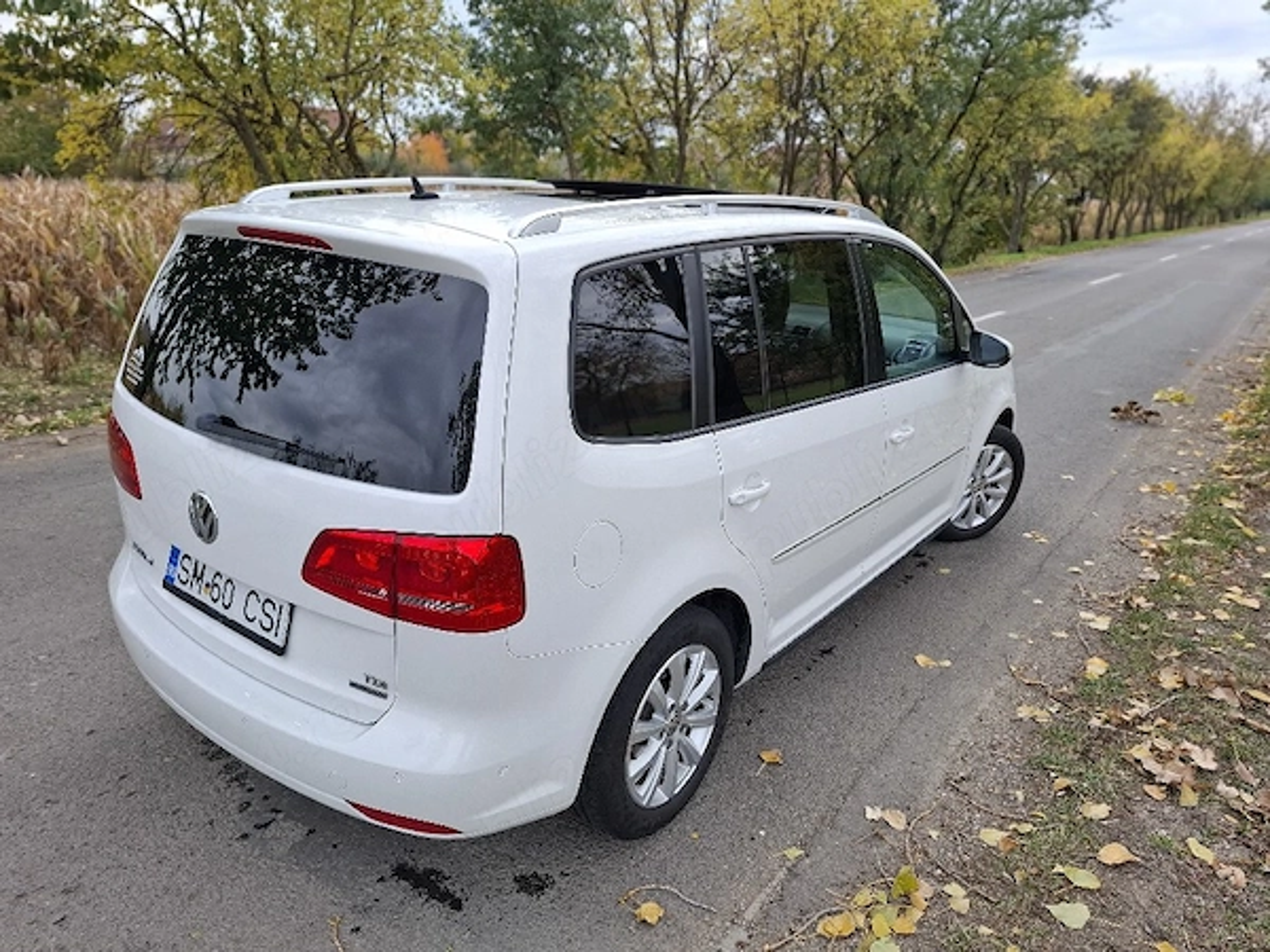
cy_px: 476
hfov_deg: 73.9
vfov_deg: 58.9
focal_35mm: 23
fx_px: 844
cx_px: 635
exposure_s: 1/556
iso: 50
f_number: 1.8
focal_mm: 5.54
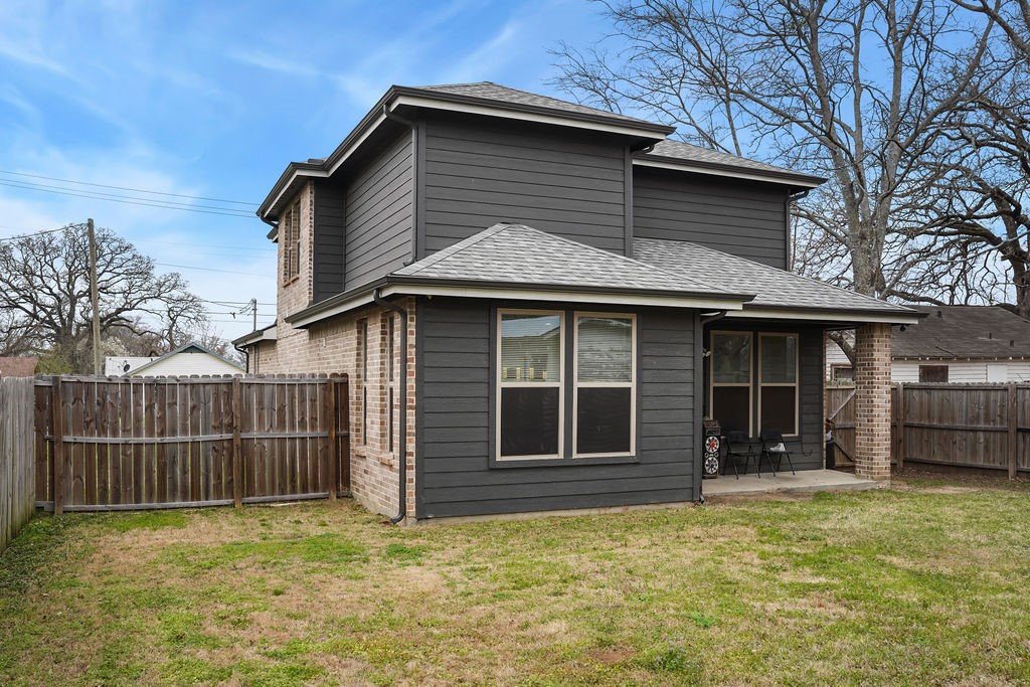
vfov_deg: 43.5
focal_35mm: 30
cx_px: 515
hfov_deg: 61.8
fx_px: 861
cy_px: 344
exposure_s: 1/160
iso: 640
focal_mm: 30.1
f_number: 7.1
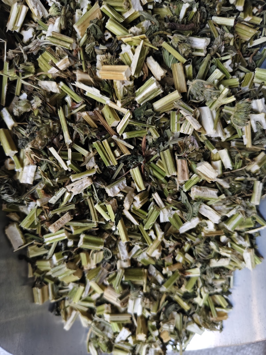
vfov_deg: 73.9
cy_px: 178
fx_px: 236
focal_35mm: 23
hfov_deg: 58.9
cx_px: 133
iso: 703
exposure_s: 1/484
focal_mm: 5.56
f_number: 1.88
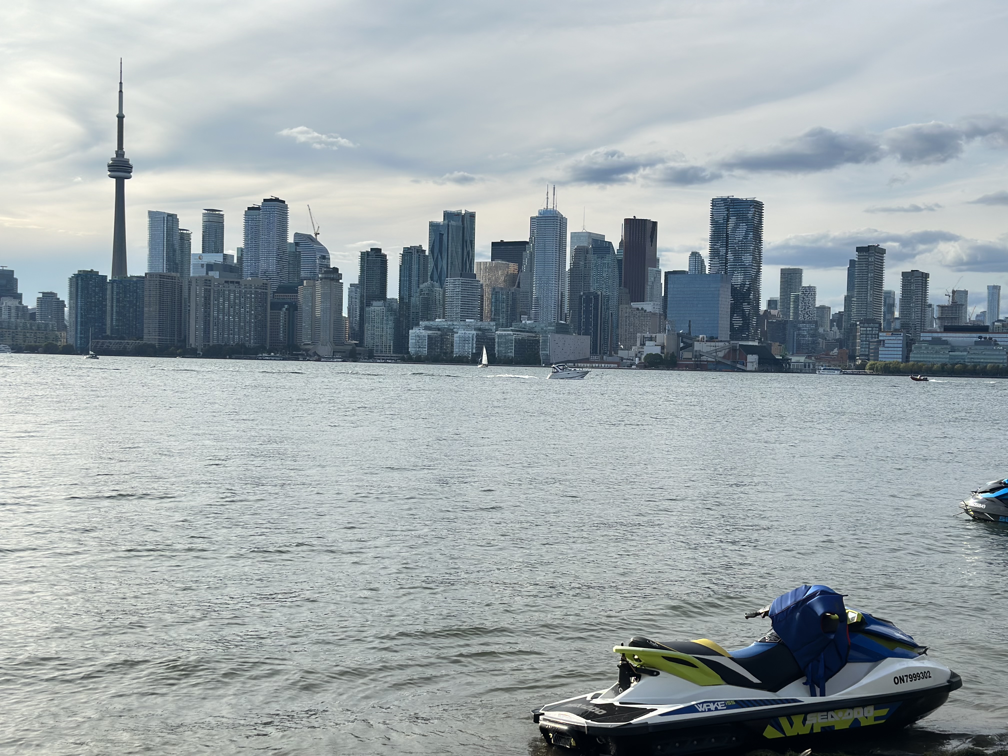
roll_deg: -1.6
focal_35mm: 48
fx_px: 1398
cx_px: 504
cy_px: 378
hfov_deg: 39.7
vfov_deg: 30.3
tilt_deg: +0.1
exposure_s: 1/4016
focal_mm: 6.86
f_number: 1.78
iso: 80
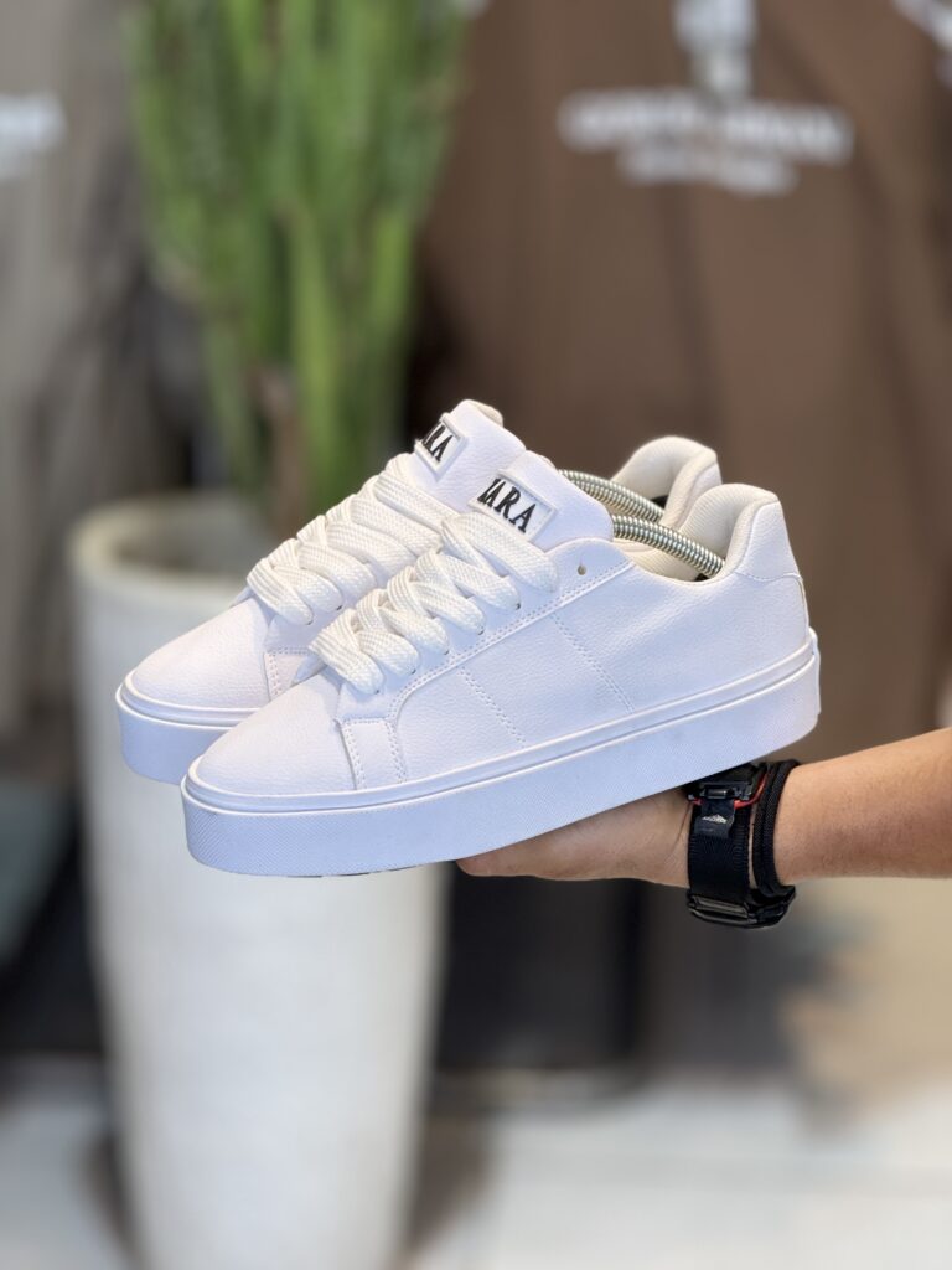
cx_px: 476
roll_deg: -1.1
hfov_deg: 12.3
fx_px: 4400
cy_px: 635
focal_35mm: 120
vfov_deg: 16.4
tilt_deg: -14.7
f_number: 2.8
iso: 80
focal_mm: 15.66
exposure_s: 1/100
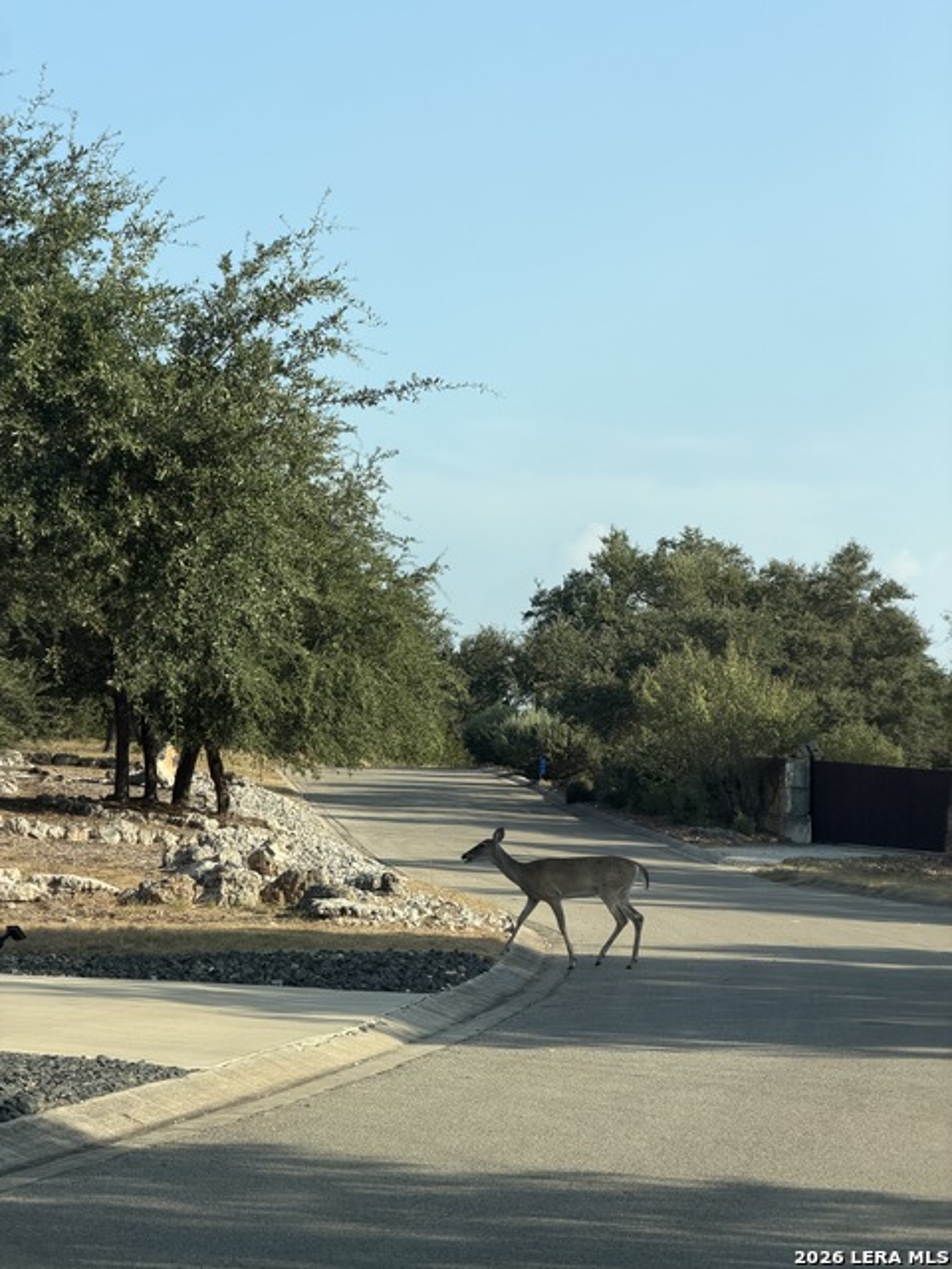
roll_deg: -0.1
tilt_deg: +1.2
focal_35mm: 100
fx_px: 3667
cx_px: 476
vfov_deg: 19.6
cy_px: 634
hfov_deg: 14.8
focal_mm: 16.89
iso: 50
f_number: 2.8
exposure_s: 1/638
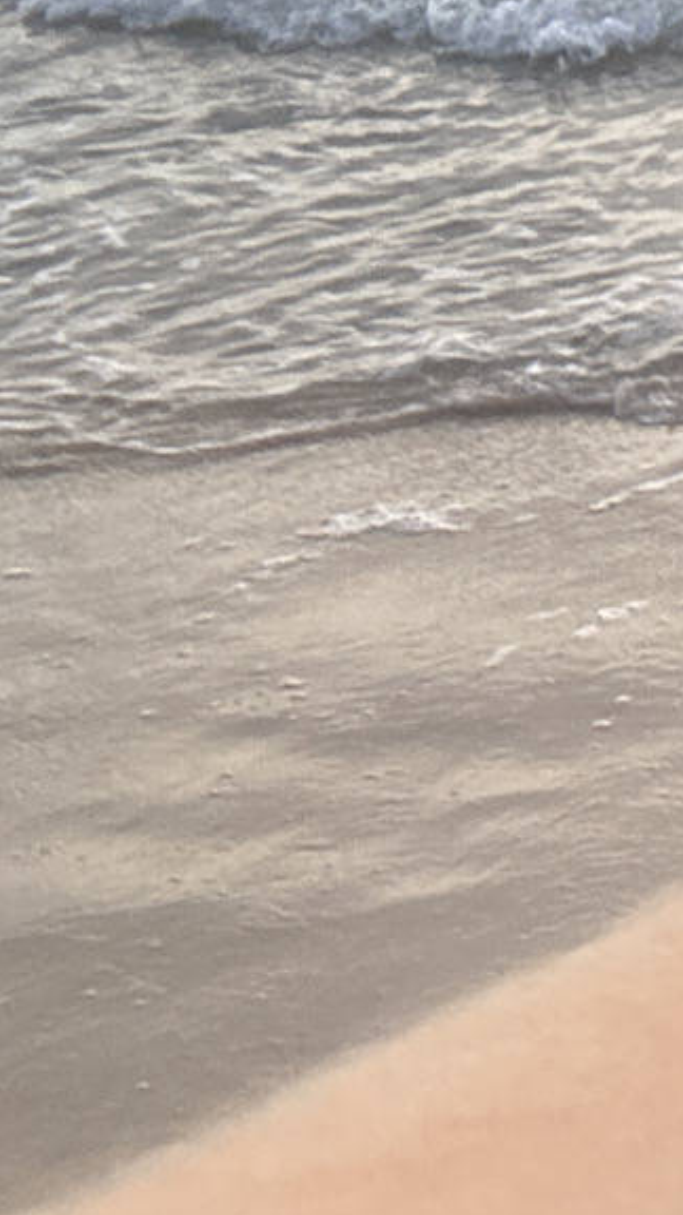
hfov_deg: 11.3
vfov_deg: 23.7
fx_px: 2801
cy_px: 91
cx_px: 1701
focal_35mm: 87
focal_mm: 2.69
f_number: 1.9
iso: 64
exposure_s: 1/121
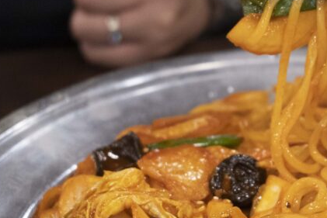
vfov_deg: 9.4
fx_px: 1327
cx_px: 324
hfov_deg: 13.9
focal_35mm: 146
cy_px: 117
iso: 6400
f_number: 5.6
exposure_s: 1/160
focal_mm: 60
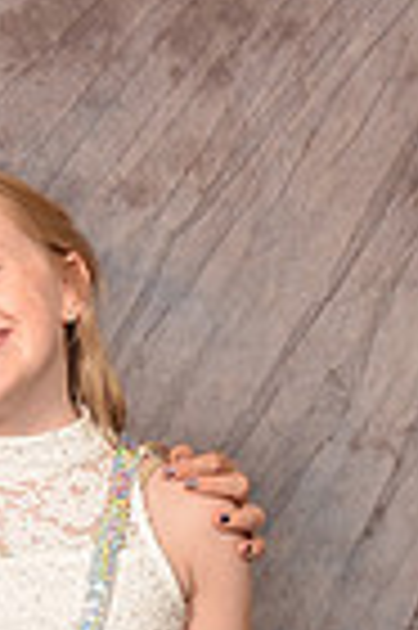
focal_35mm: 155
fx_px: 2707
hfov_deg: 8.6
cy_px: 806
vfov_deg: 12.8
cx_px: -189
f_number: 5.6
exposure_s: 1/60
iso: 200
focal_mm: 25
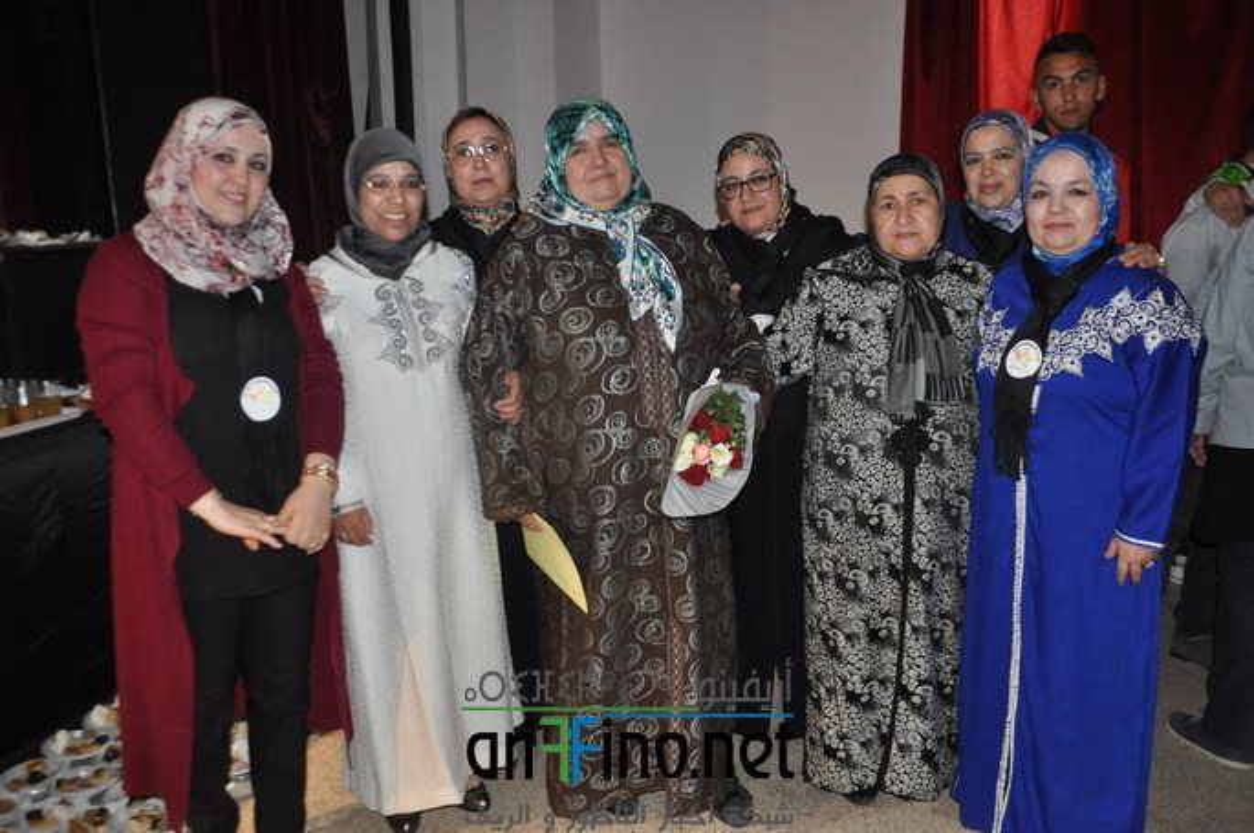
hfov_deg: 57.3
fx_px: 1148
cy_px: 416
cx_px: 627
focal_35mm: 33
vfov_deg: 39.9
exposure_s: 1/60
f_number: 3.8
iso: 800
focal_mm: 22
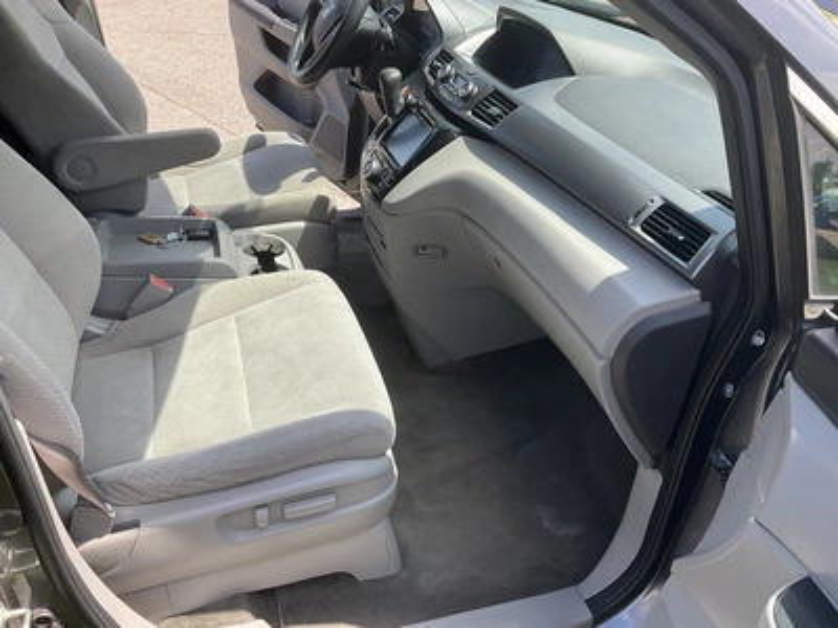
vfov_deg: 48.2
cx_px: 419
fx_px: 702
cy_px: 314
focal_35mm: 29
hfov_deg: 61.7
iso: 25
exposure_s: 1/478
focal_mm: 3
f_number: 1.8
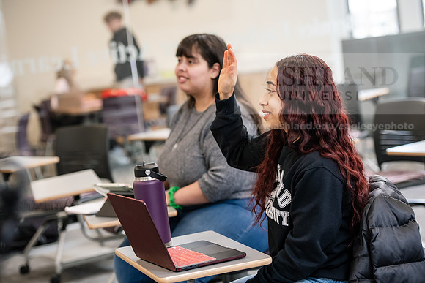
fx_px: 1157
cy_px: 142
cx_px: 212
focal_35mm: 98
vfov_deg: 14.0
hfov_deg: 20.8
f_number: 3.5
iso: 1000
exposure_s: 1/200
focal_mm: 98
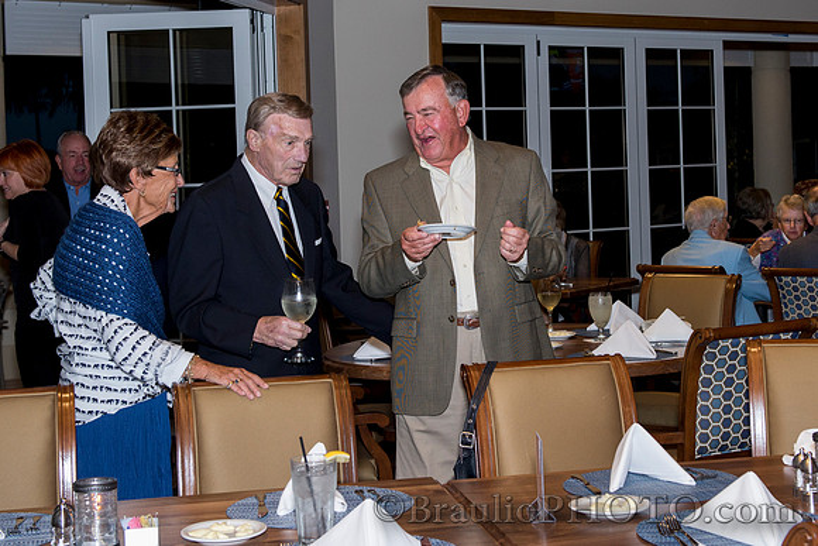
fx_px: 1563
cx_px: 468
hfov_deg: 29.3
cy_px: 173
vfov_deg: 19.7
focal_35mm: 69
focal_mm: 42
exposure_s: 1/80
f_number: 5.6
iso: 800
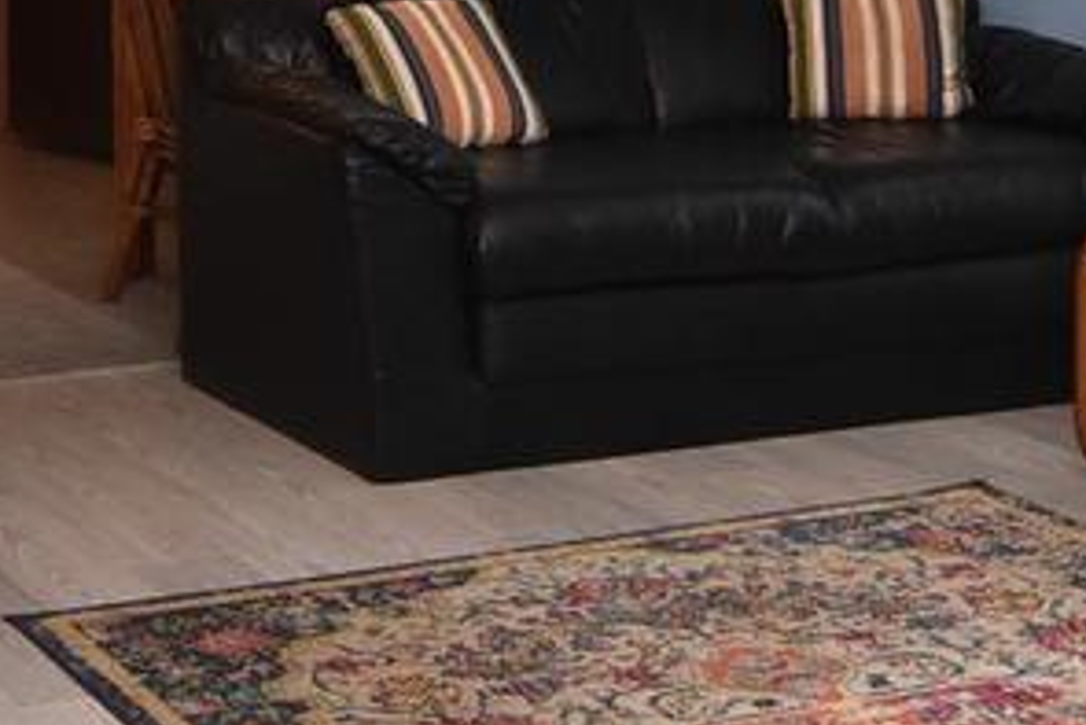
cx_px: 258
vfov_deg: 14.8
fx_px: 2656
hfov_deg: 22.9
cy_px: -232
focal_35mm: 88
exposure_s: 1/60
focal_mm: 12
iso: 800
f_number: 8
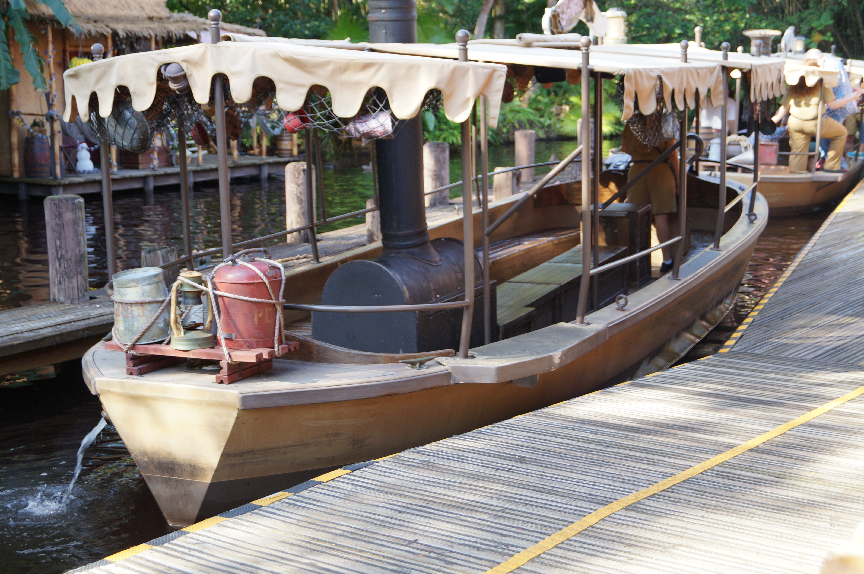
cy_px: 287
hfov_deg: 37.9
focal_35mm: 52
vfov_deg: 25.7
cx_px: 432
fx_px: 1259
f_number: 5
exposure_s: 1/60
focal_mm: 35
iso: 160
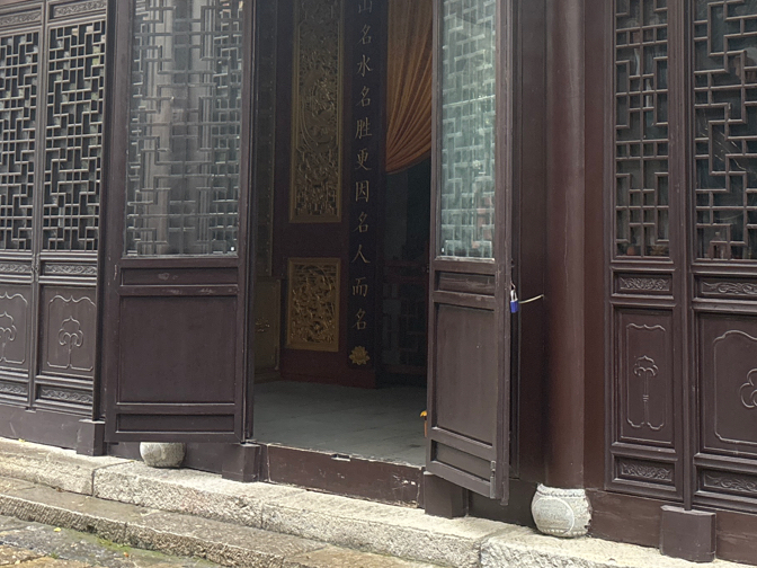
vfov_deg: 24.8
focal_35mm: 58
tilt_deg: +6.0
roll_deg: -0.5
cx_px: 549
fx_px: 1268
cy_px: 102
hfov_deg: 32.7
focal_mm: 5.96
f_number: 1.6
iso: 500
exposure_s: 1/60
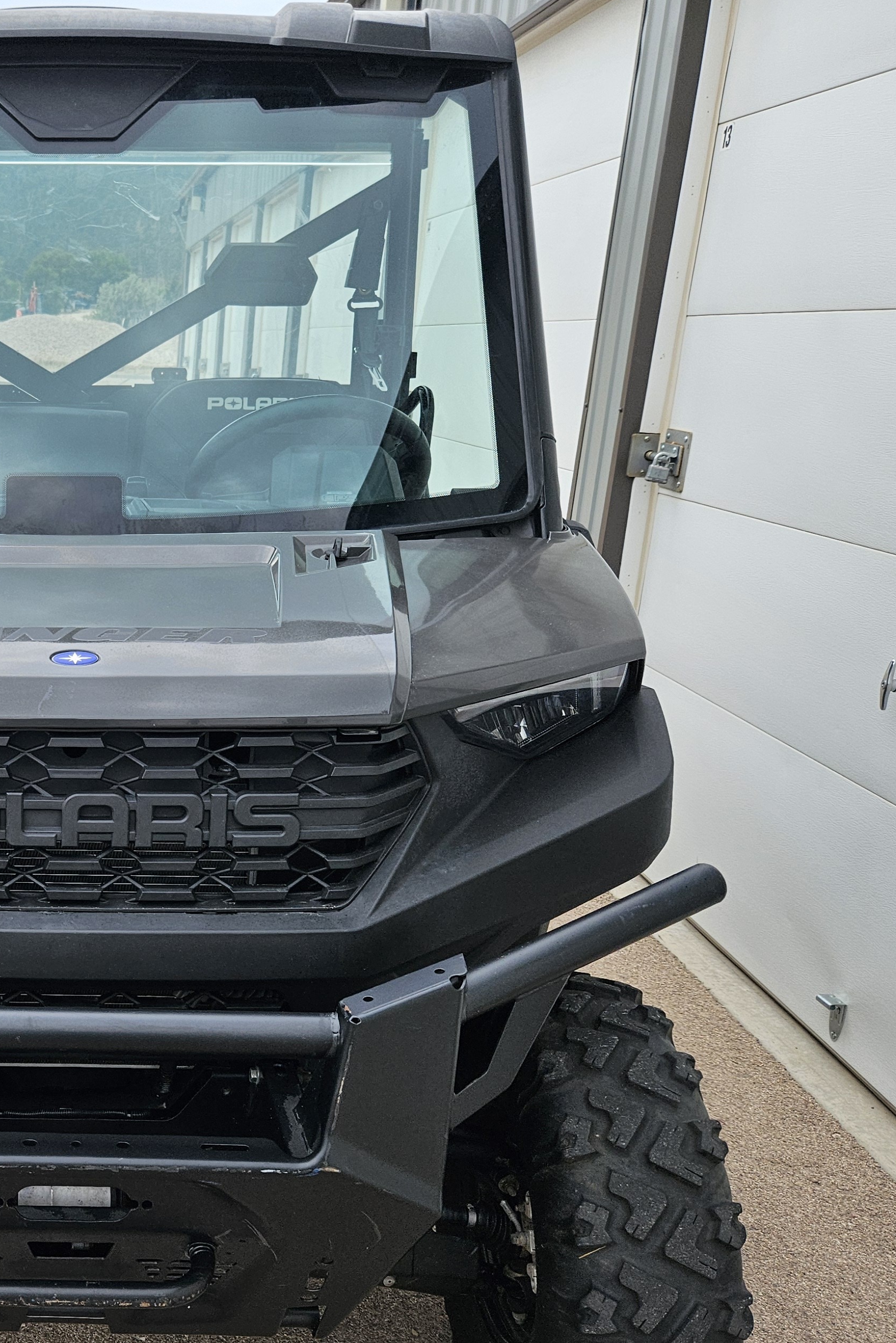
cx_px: 11
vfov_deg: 50.5
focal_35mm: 38
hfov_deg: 32.4
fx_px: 1418
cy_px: 771
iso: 80
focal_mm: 5.4
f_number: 1.8
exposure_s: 1/2000
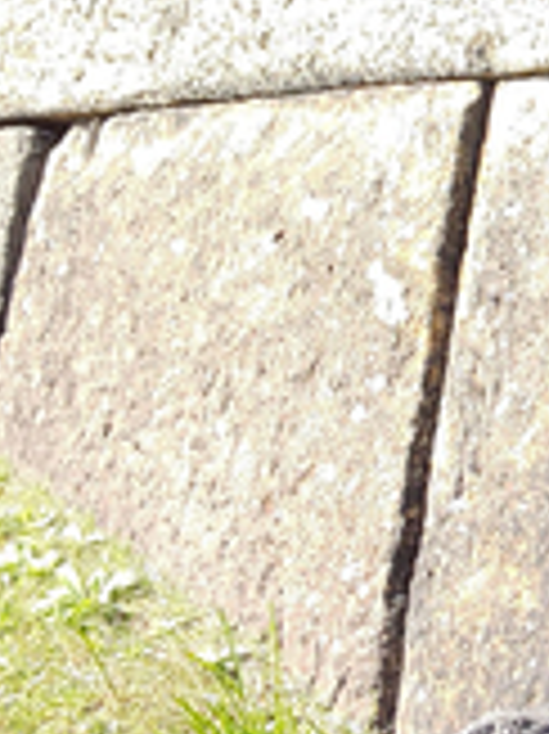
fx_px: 2075
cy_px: 135
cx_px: 999
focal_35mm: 98
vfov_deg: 19.8
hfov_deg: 13.5
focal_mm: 3.45
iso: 28
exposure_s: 1/223
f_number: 1.94
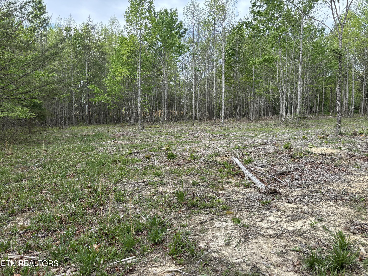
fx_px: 276
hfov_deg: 67.3
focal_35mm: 26
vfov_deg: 53.1
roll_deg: -1.0
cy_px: 138
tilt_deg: -1.7
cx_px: 184
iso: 50
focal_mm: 5.96
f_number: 1.6
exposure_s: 1/1058
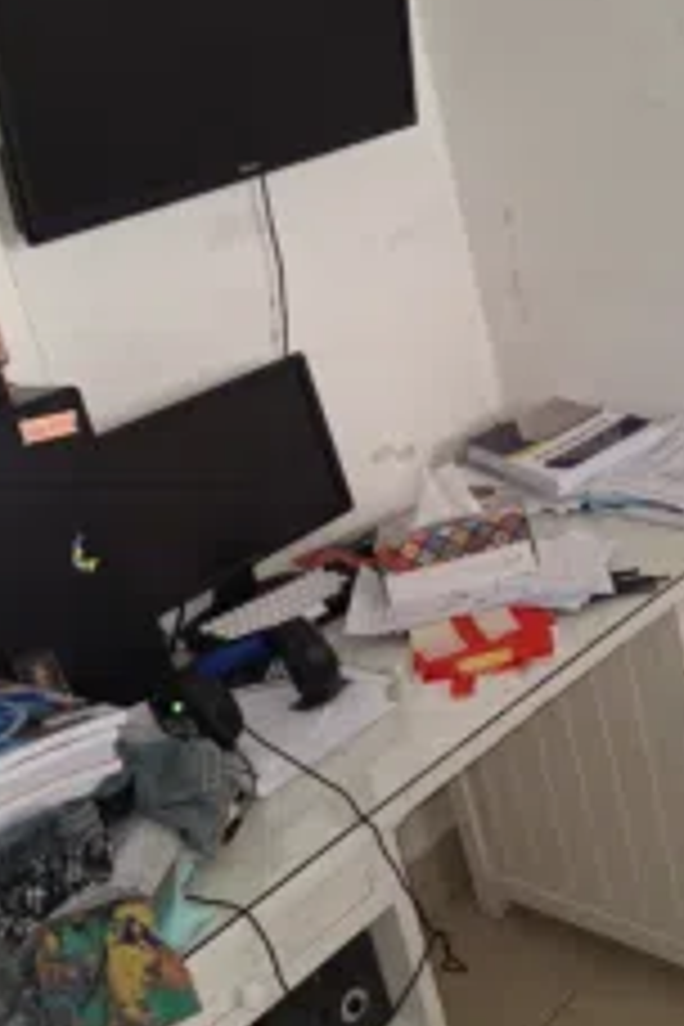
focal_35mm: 42
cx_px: 423
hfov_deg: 31.8
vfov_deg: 46.3
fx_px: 1197
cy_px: 576
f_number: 1.8
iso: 160
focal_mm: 5.54
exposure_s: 1/50
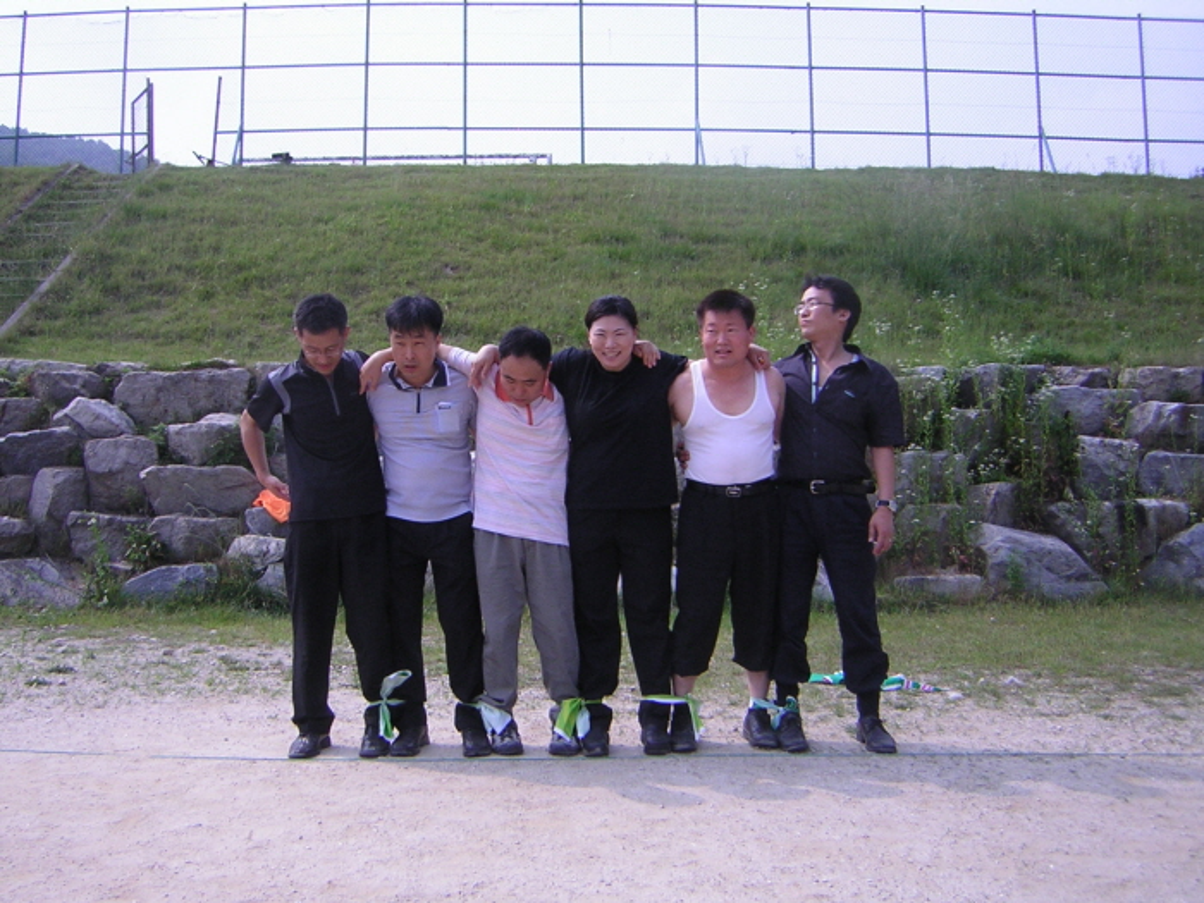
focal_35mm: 36
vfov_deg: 39.7
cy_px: 452
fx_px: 1252
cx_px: 602
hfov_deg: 51.4
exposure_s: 1/322
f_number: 5.2
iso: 50
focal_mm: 4.7
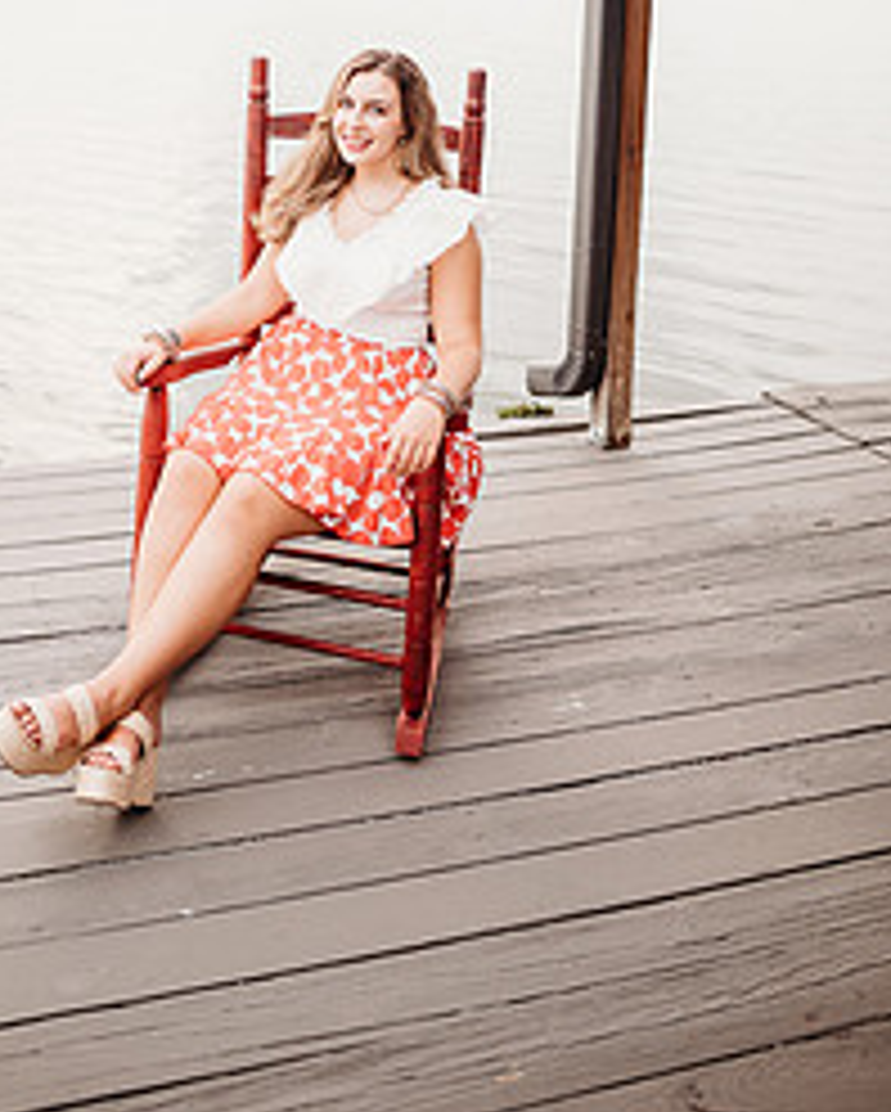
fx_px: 1350
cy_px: 108
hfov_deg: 36.1
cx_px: 292
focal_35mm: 41
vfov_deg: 41.2
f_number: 2.2
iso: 200
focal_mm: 24
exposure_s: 1/400
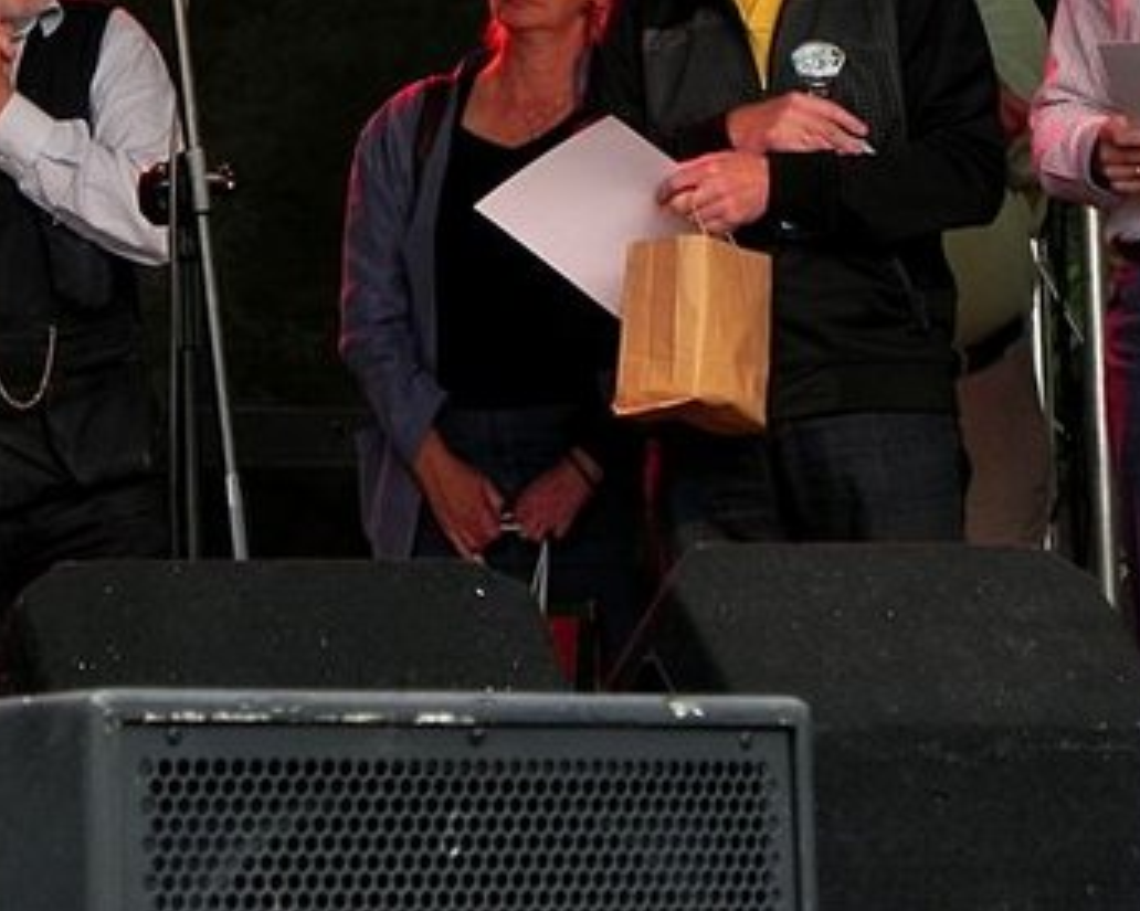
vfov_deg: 6.5
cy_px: 113
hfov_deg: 8.1
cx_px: 729
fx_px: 8028
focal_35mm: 238
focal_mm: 23
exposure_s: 1/41.7
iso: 191
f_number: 4.5
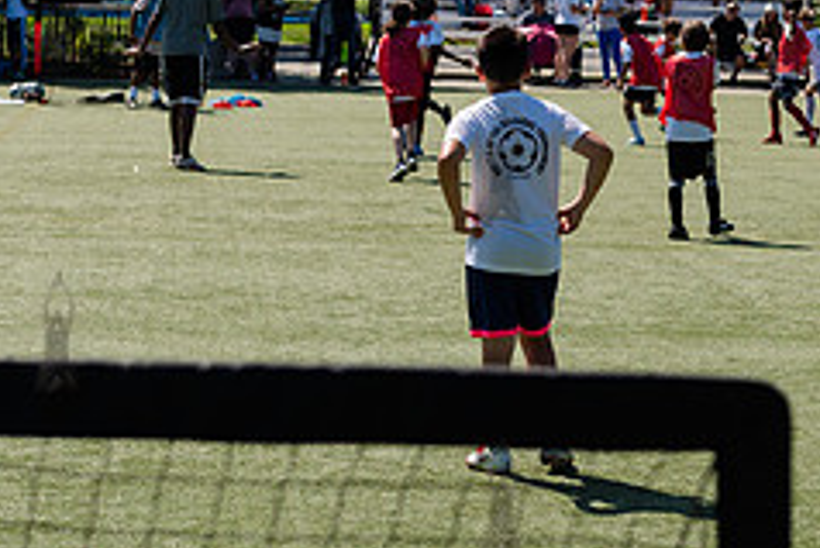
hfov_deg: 12.7
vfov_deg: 8.5
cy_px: 164
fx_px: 3669
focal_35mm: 161
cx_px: 500
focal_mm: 66
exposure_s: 1/1250
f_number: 4
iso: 200
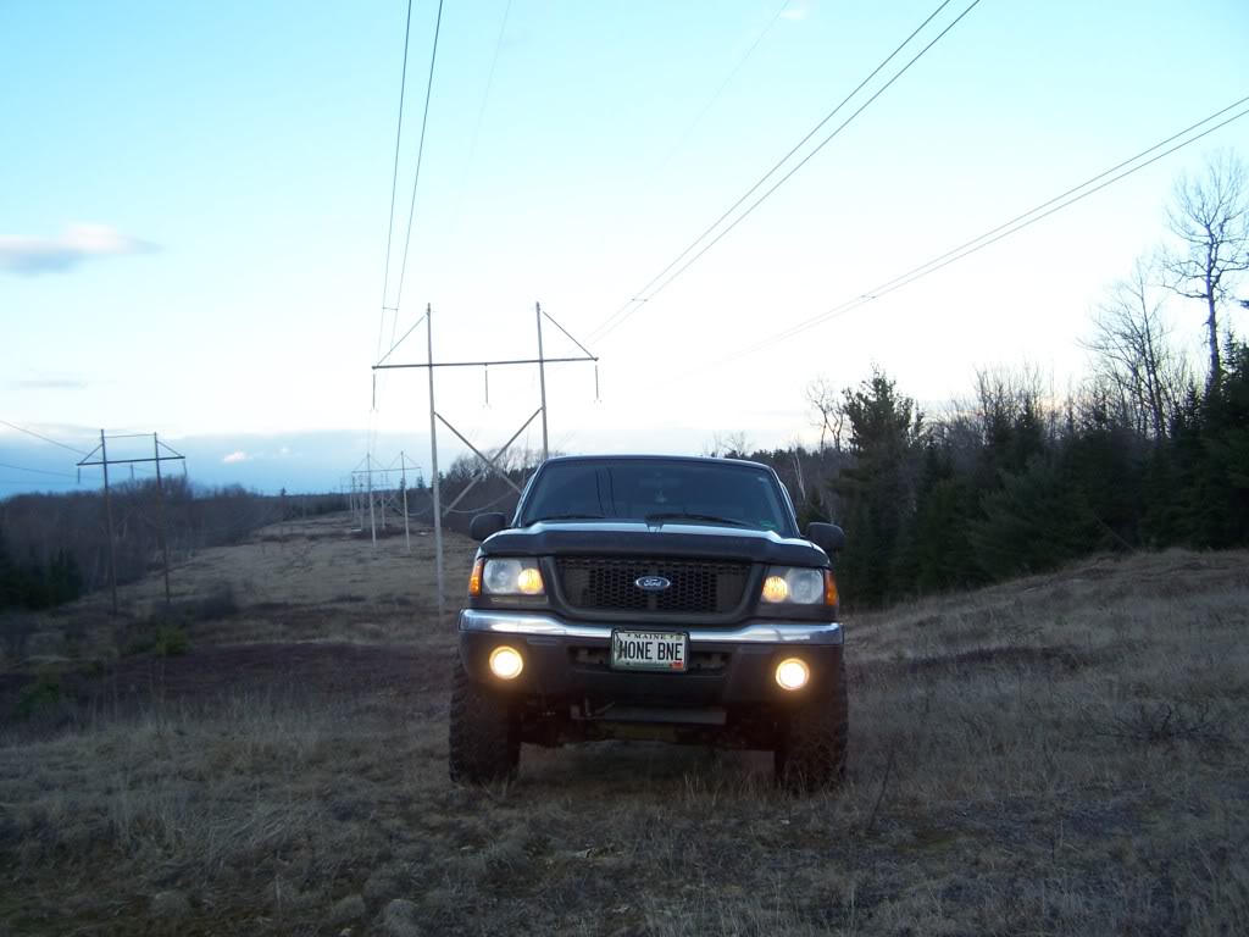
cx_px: 624
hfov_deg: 49.0
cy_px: 468
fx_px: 1371
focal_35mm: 38
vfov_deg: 37.7
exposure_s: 1/180
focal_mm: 6.3
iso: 80
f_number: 2.8
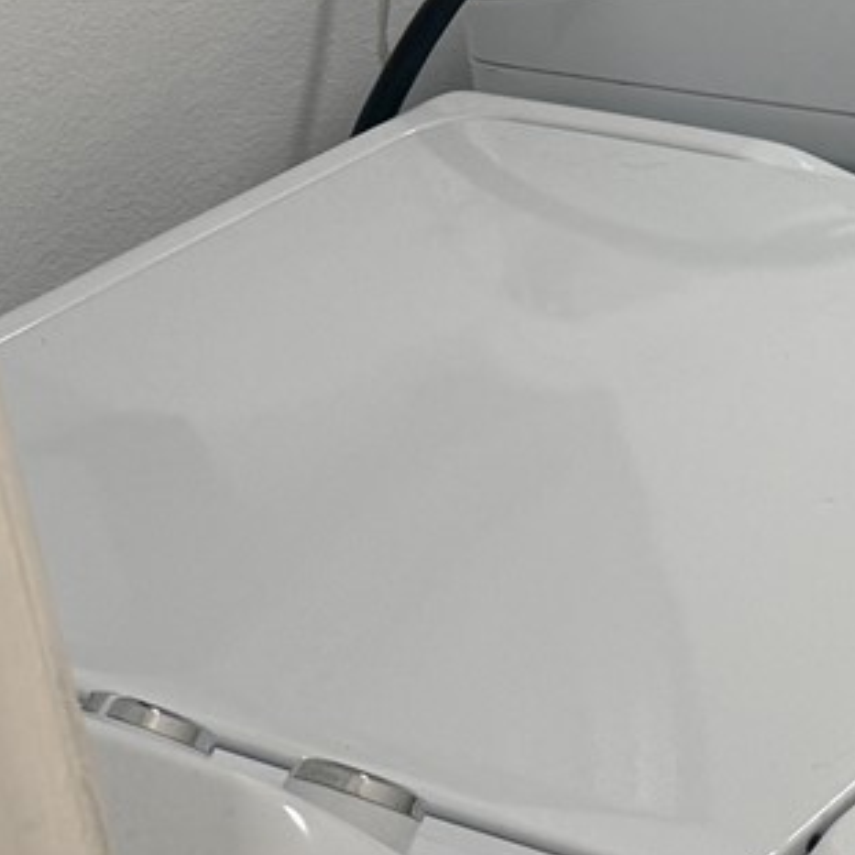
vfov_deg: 15.4
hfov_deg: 12.8
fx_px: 3046
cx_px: 1977
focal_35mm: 109
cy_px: -190
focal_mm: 6.76
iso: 125
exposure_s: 1/120
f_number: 1.78
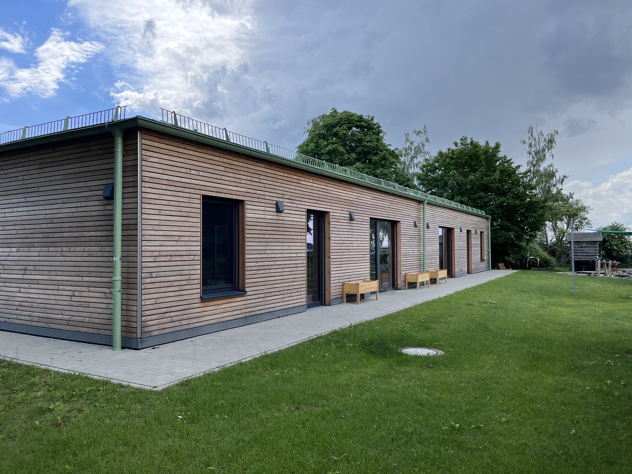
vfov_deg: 53.1
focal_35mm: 26
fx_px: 475
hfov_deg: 67.3
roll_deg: +0.5
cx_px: 316
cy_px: 237
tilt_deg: -0.3
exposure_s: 1/967
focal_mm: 5.1
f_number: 1.6
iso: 50
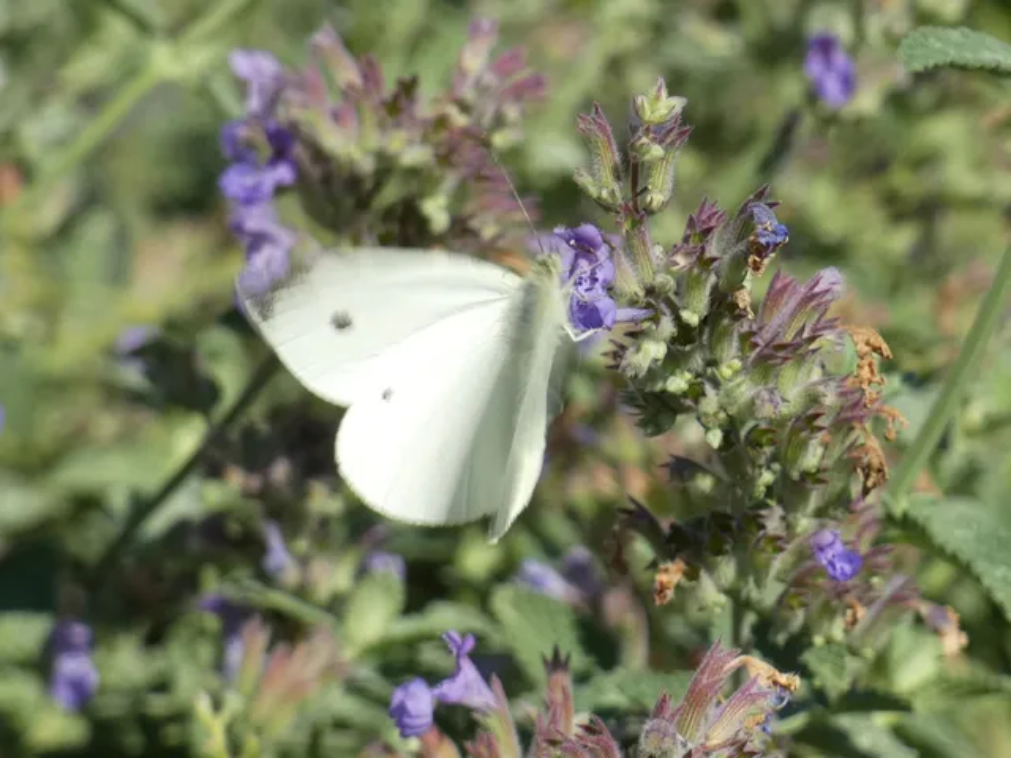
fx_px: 9025
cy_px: 379
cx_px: 506
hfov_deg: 6.4
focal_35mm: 309
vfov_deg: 4.8
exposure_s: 1/125
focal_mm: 55.4
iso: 80
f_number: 5.6
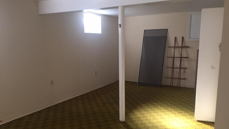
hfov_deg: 61.0
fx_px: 194
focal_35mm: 32
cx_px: 114
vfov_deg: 36.5
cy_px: 80
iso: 80
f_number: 2.2
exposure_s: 1/30
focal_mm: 4.15
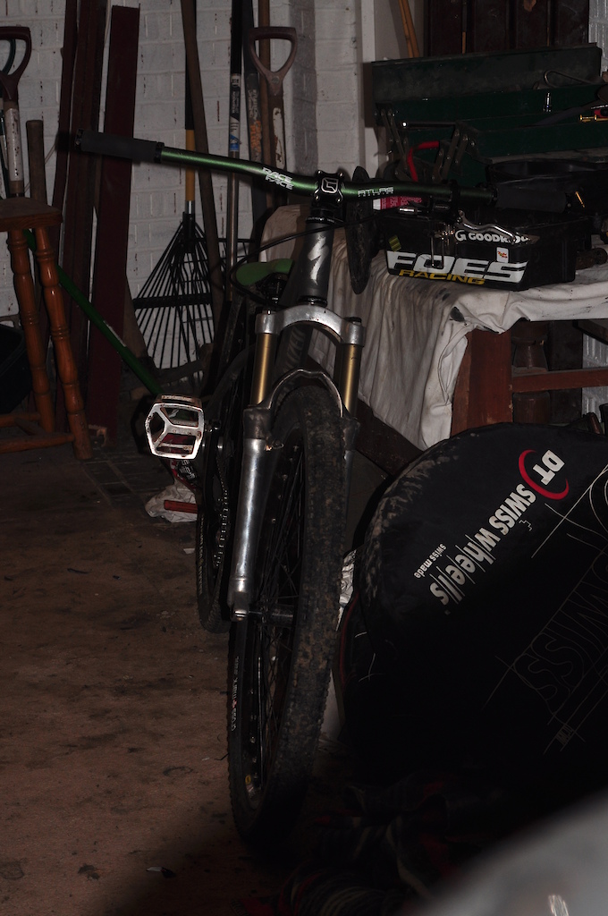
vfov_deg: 19.5
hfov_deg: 13.0
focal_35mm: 105
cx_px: 304
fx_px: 2667
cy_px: 458
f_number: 9
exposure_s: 1/200
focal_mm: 70
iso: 200
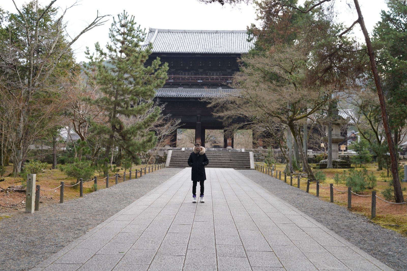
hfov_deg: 54.4
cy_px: 136
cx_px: 204
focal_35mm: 35
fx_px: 396
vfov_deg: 37.9
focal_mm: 35
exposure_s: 1/80
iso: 100
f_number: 2.8
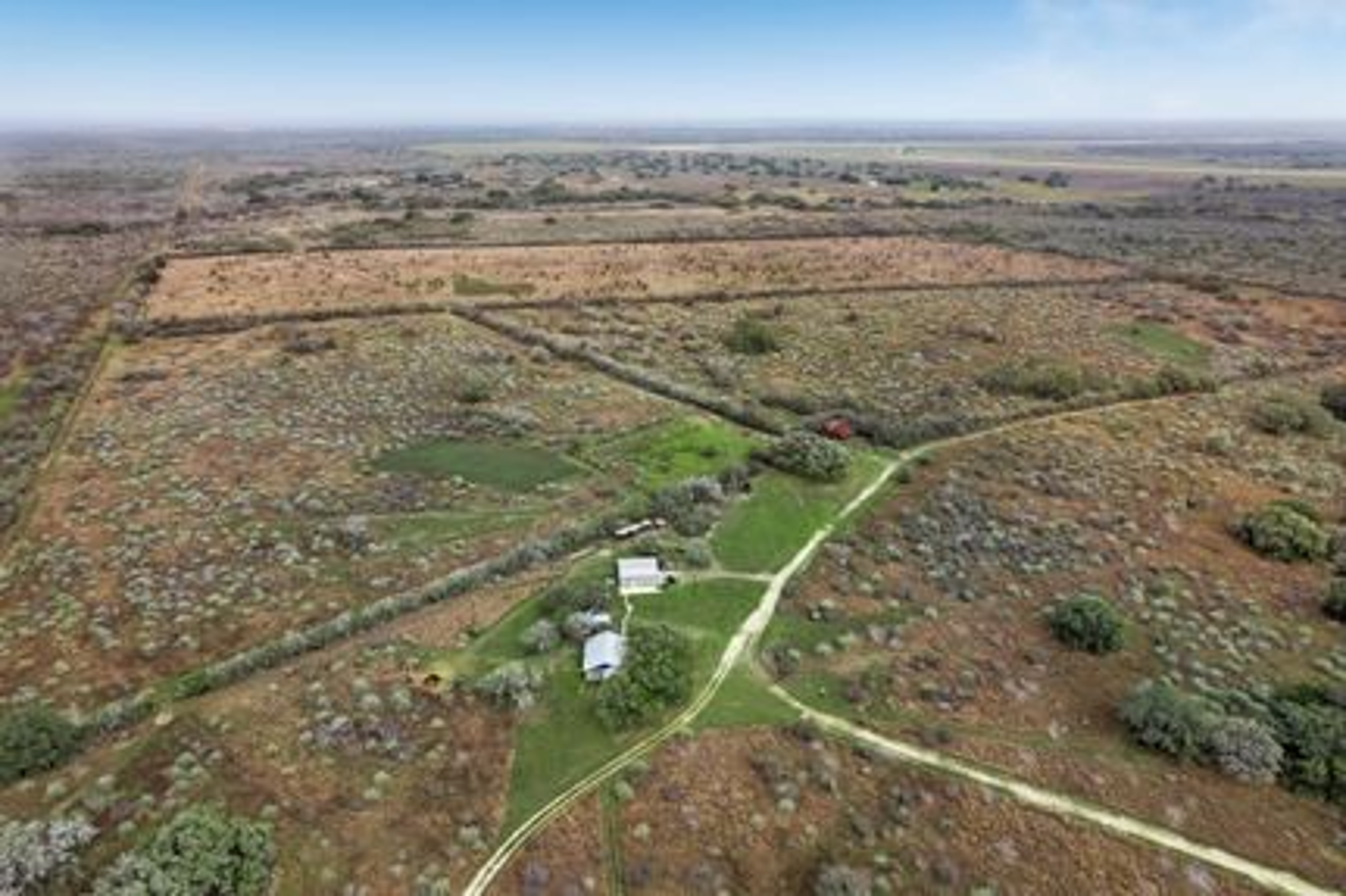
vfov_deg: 57.2
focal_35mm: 22
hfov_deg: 78.6
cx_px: 673
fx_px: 822
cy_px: 448
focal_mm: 8.38
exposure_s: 1/160
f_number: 2.8
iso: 100
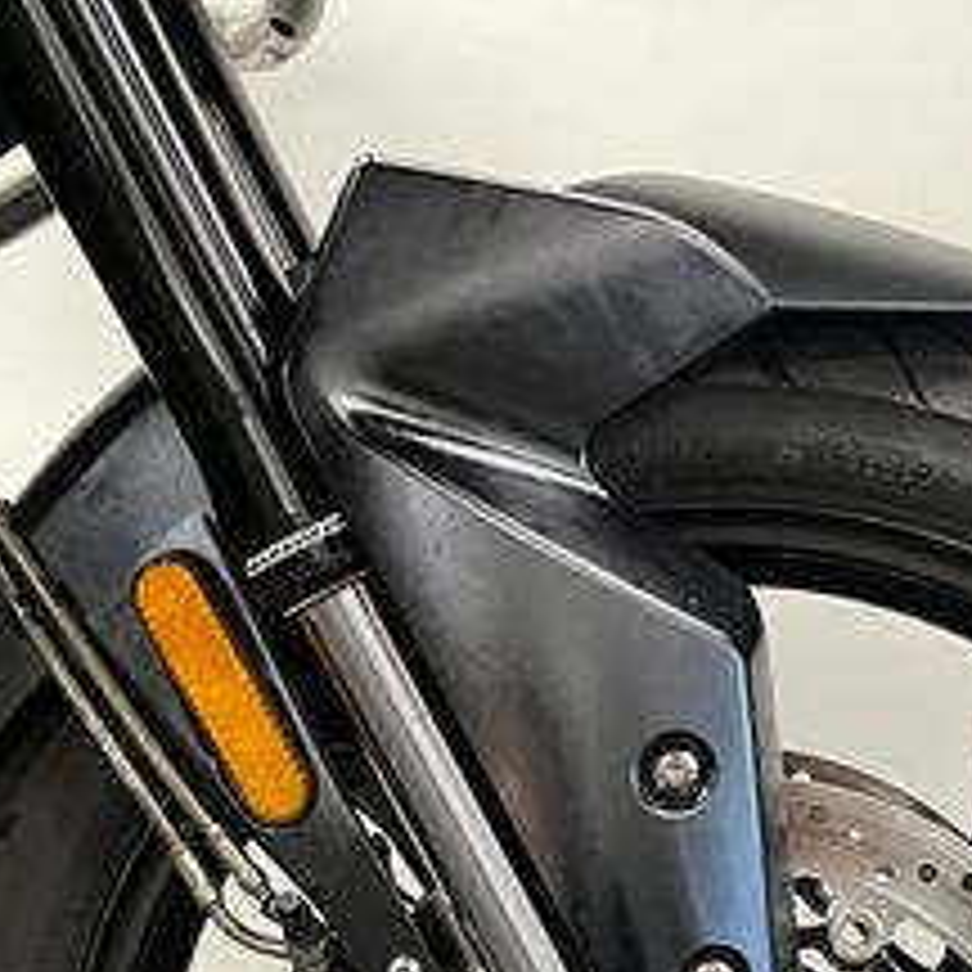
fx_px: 2160
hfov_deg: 25.0
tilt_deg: -16.7
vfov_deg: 23.7
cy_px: 1071
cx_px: 747
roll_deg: +1.0
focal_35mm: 68
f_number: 1.6
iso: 320
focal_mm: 5.1
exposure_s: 1/50
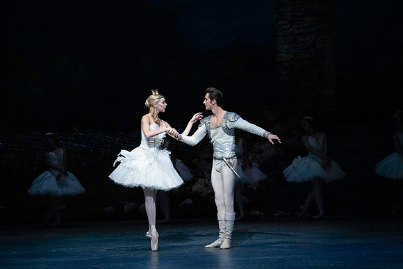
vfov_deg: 6.9
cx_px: 202
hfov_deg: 10.3
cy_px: 134
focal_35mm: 200
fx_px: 2239
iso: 25600
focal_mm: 200
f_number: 5
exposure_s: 1/400
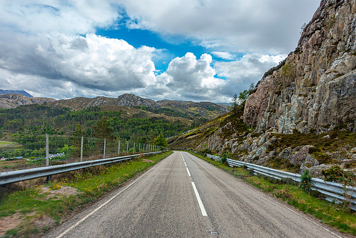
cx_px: 178
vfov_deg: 53.2
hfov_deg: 73.7
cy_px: 119
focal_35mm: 24
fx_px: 237
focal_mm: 8.8
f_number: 7.1
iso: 125
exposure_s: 1/200
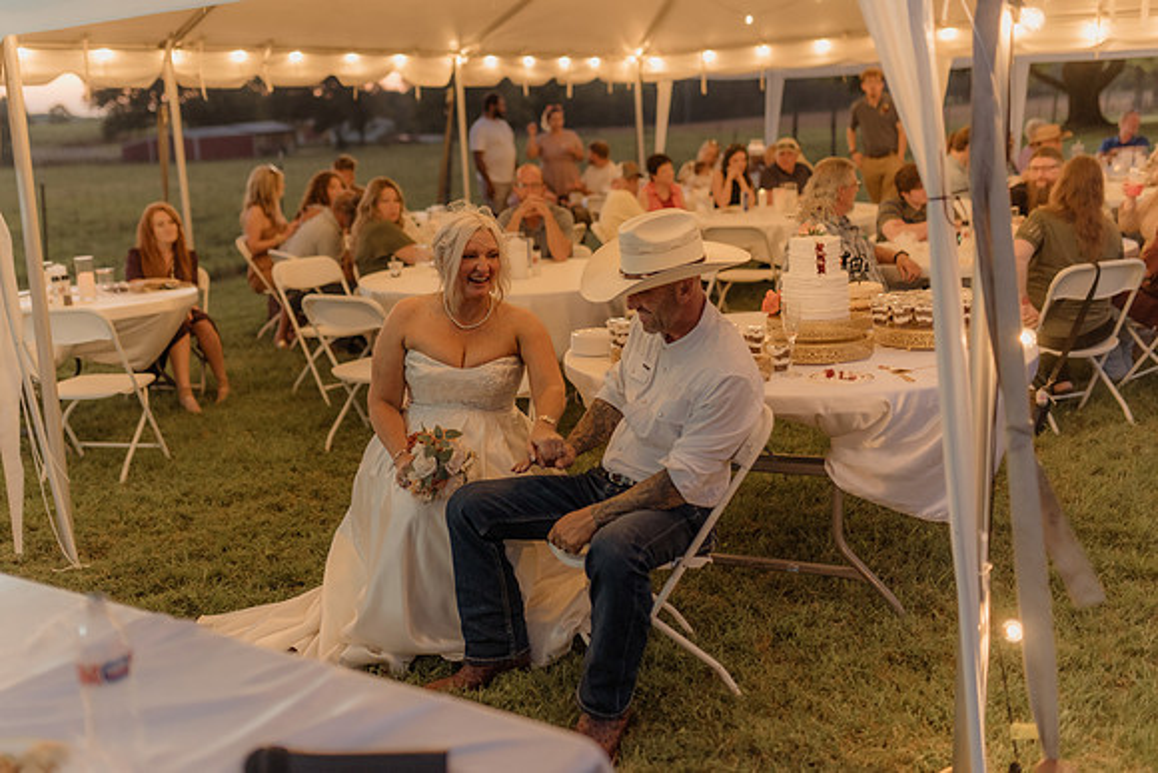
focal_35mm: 39
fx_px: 1249
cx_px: 521
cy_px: 354
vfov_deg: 34.3
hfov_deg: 49.7
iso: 800
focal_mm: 35
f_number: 1.4
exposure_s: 1/125
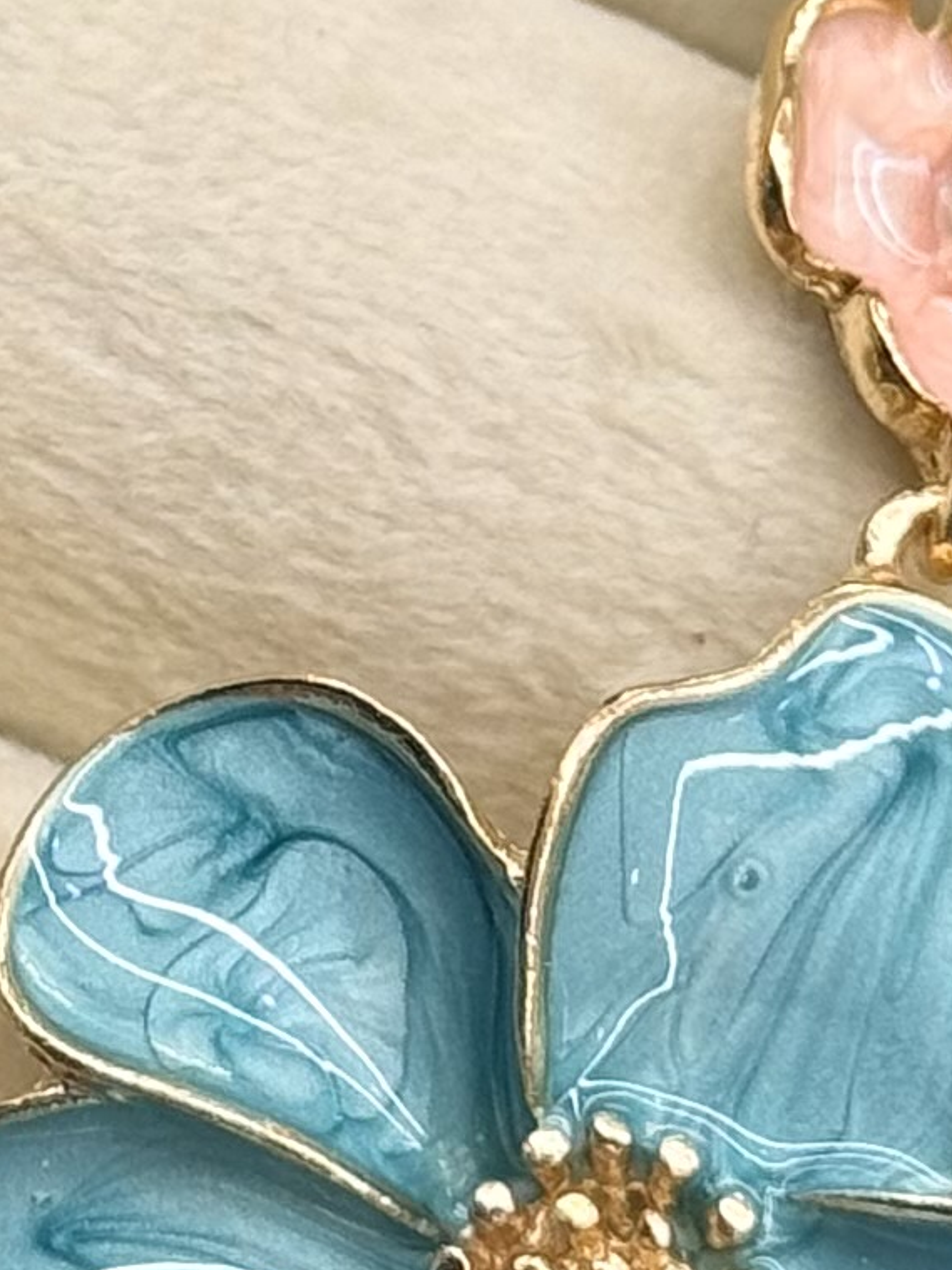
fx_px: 9353
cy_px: 238
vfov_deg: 7.8
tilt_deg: -72.0
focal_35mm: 255
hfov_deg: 5.8
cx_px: -30
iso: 50
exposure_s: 1/100
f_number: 1.78
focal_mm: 6.76
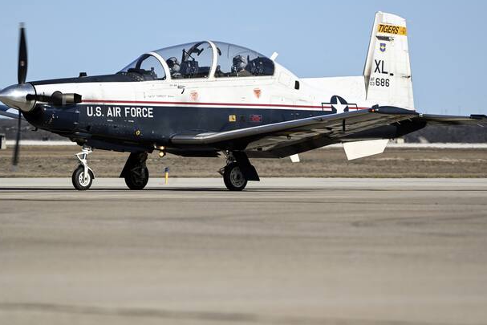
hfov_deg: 6.4
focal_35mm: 323
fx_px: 4370
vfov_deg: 4.3
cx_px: 232
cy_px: 167
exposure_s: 1/800
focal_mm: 280
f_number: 8
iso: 160
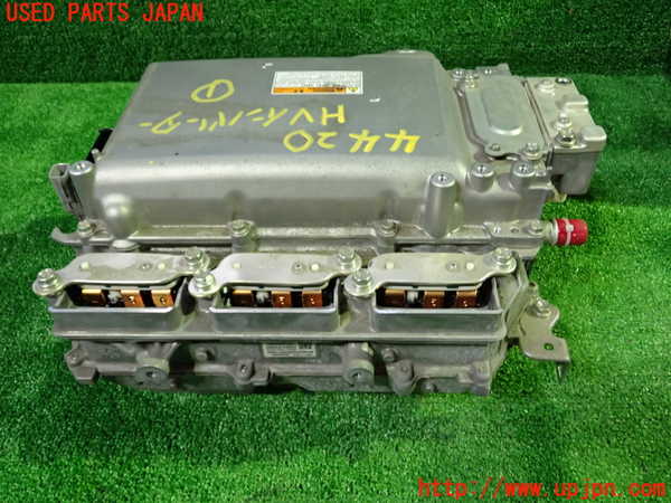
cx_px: 336
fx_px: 582
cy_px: 252
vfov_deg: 46.8
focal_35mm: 30
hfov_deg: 60.0
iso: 400
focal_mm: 5.4
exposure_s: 1/30
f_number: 2.3
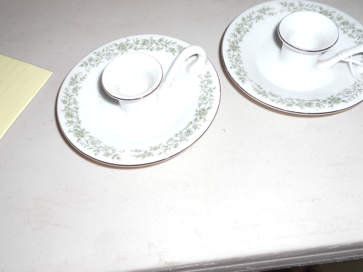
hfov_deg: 56.8
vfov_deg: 44.2
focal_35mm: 32
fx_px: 336
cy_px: 136
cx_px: 182
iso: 80
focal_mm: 5.8
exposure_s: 1/25
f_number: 3.5
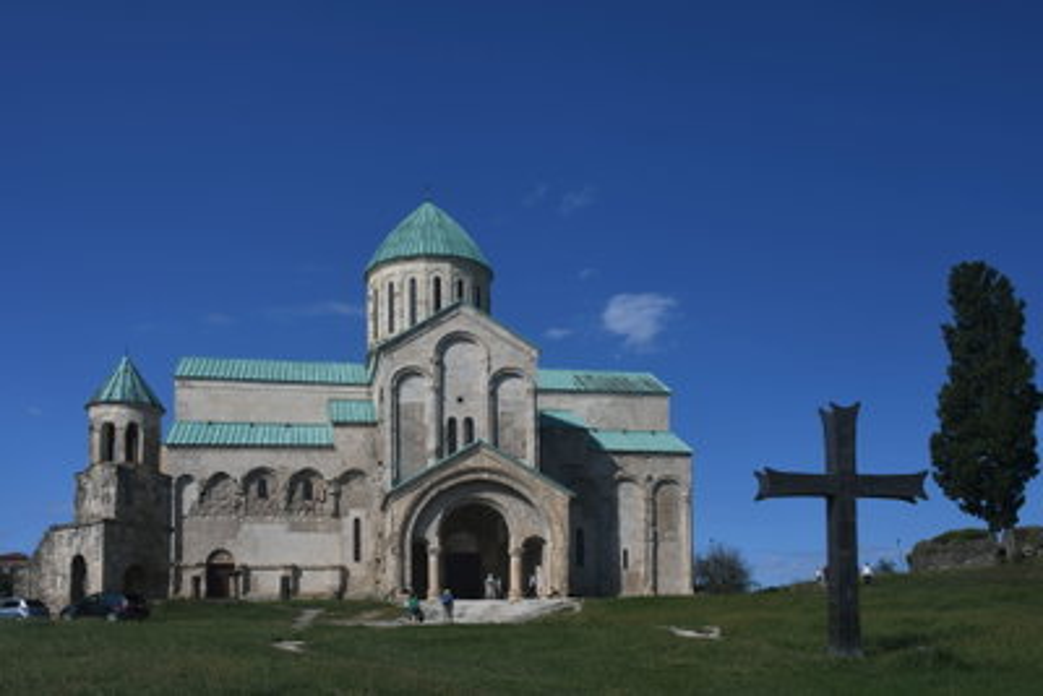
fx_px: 1043
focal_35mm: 36
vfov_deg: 36.9
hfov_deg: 53.1
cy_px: 348
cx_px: 522
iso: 100
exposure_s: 1/250
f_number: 8
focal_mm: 24
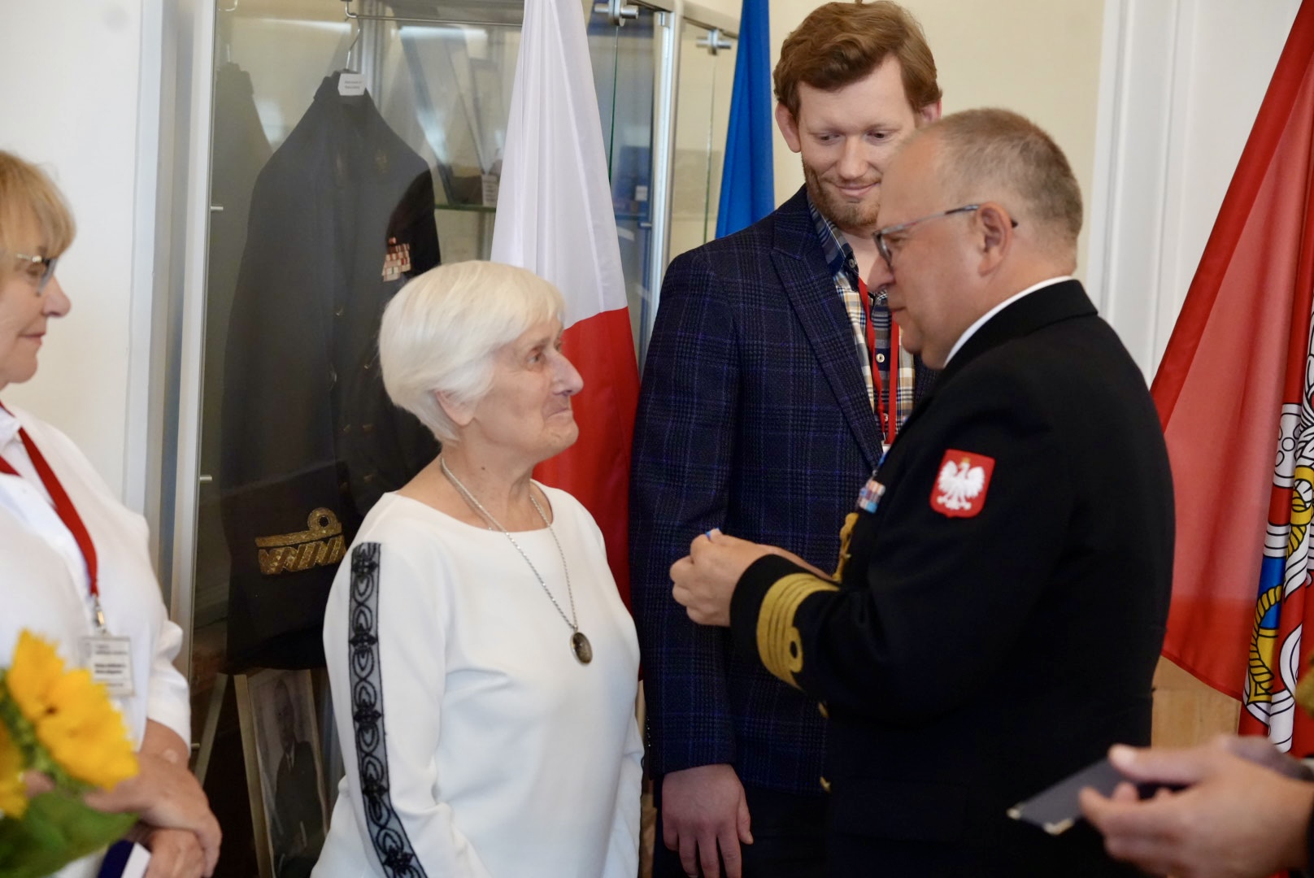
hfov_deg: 23.9
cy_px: 439
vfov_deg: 16.1
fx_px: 3105
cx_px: 657
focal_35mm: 85
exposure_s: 1/160
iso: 8000
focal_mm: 85
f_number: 4
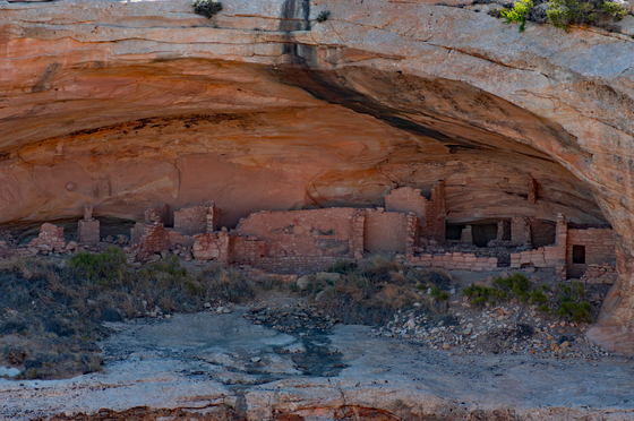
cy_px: 210
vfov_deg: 9.1
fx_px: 2639
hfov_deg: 13.7
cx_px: 317
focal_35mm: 150
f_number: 5
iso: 100
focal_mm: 100
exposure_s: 1/160
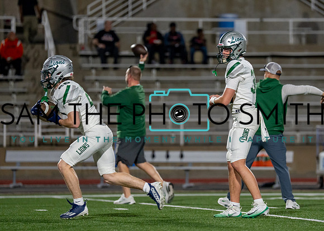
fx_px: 2894
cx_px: 228
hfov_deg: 6.4
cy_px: 109
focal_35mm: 315
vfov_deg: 4.6
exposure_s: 1/1000
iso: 2000
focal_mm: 200
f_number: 2.8
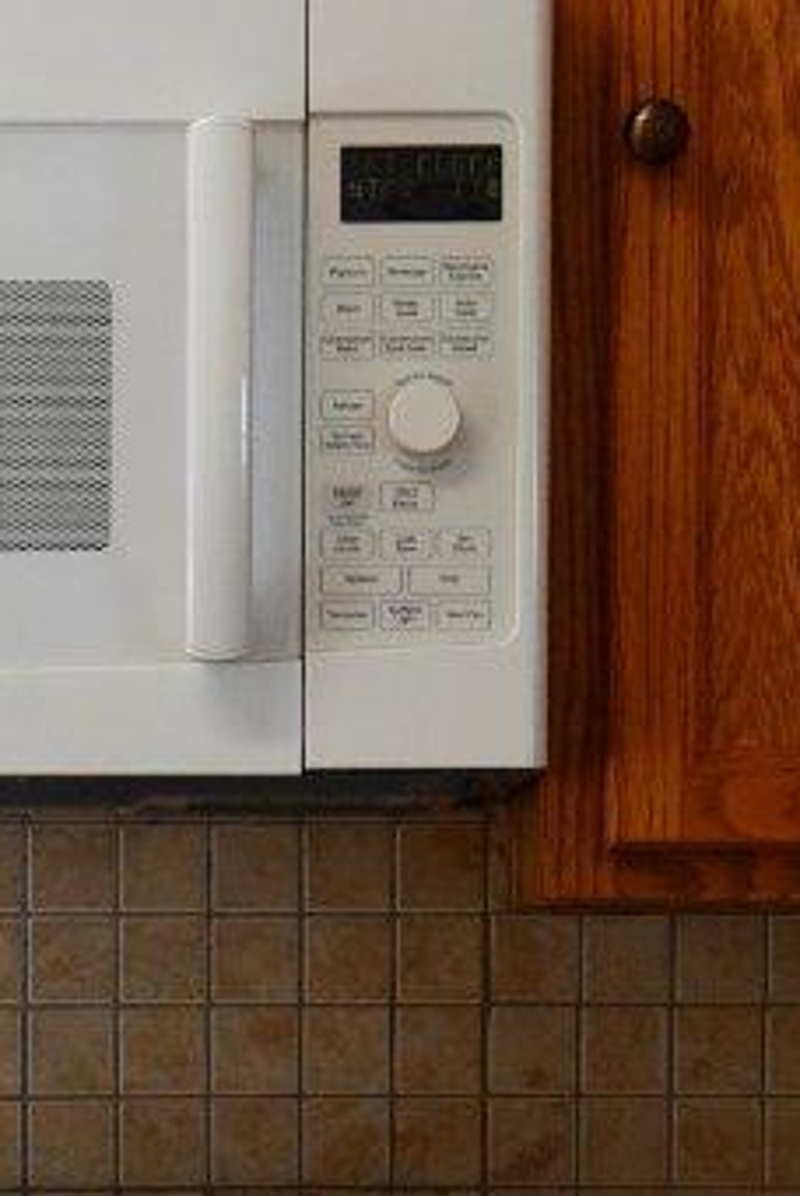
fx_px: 6287
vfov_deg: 10.8
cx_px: -235
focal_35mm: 189
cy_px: 1259
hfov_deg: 7.2
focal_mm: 28
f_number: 4.5
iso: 800
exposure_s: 1/60
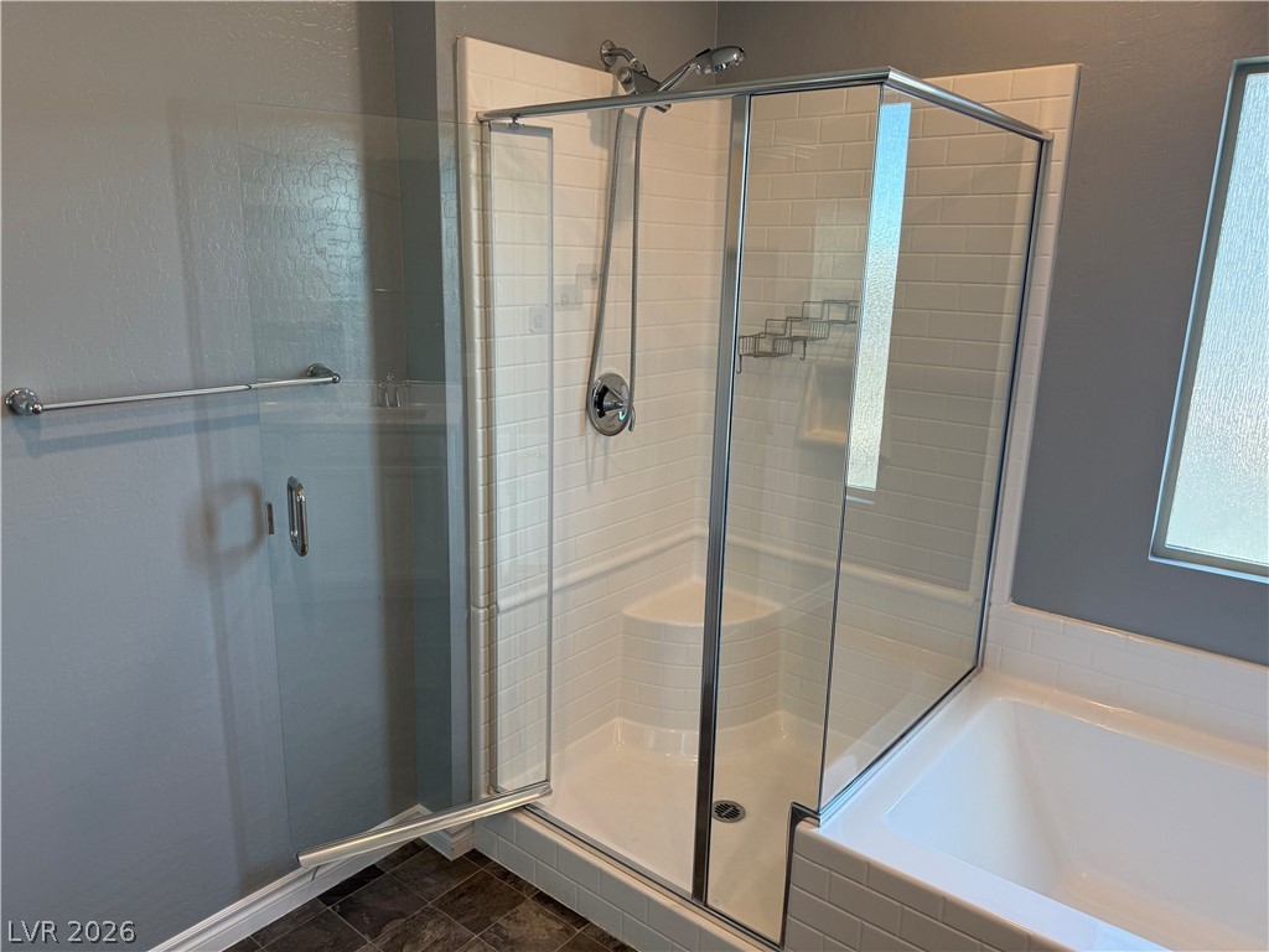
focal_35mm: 24
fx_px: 880
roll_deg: -1.2
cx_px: 634
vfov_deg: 56.8
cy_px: 476
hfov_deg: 71.6
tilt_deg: -13.7
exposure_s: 1/136
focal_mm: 6.76
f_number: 1.78
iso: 100
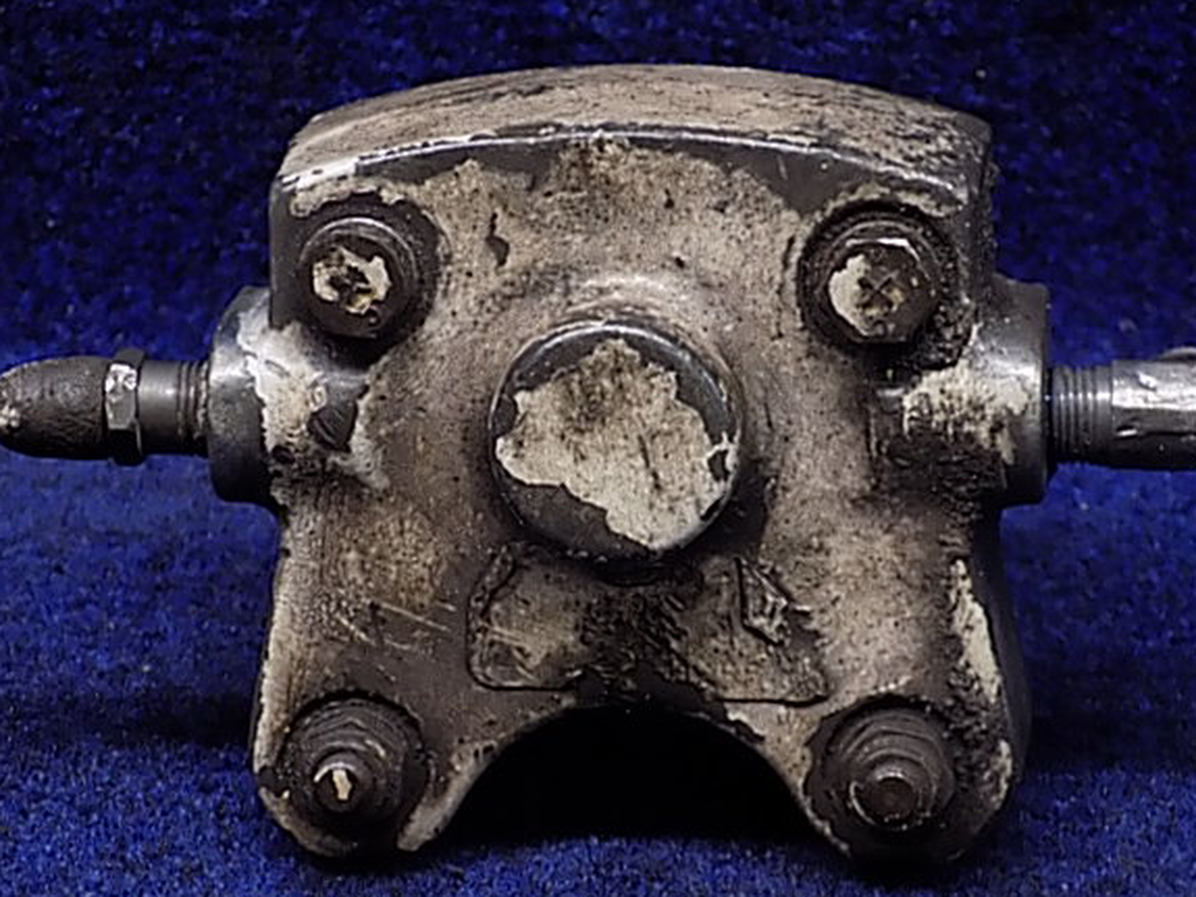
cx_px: 591
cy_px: 493
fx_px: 5078
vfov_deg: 10.1
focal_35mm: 147
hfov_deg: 13.4
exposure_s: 1/15
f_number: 5
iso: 400
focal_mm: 23.4
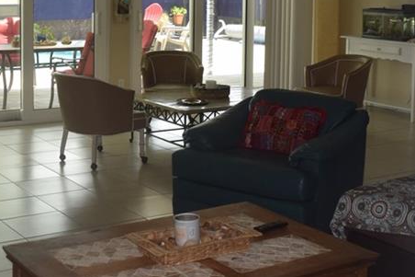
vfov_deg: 19.7
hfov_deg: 29.4
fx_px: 784
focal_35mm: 68
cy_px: 37
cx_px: 128
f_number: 5.6
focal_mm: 20
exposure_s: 1/125
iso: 360
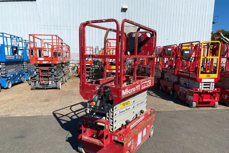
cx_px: 115
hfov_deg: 65.5
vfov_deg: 46.3
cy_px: 84
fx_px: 178
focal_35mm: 28
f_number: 1.8
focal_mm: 4.25
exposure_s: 1/4608
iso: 32
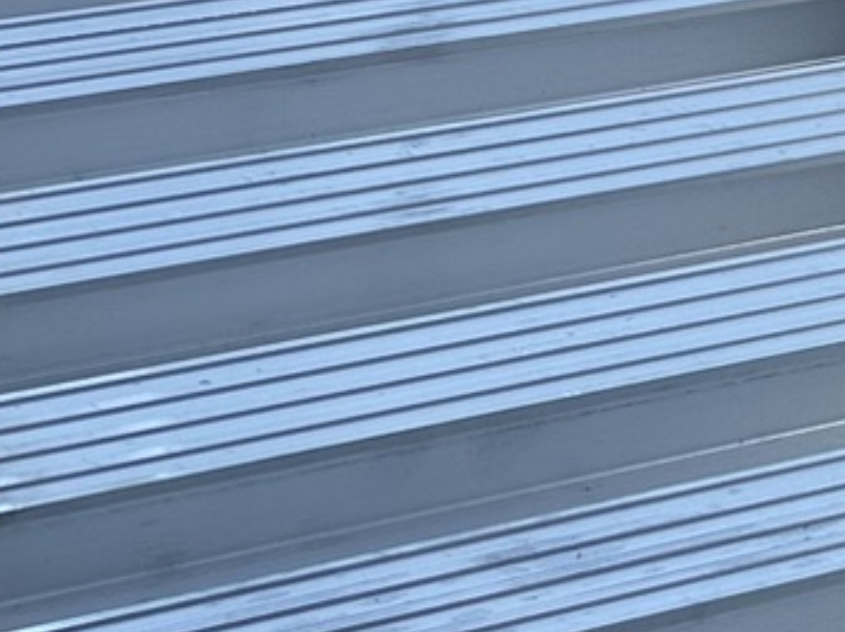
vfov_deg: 10.4
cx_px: 1206
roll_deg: +0.6
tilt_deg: -16.8
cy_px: 31
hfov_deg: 13.3
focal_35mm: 141
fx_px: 3438
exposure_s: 1/3597
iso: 80
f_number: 1.78
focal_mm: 6.86
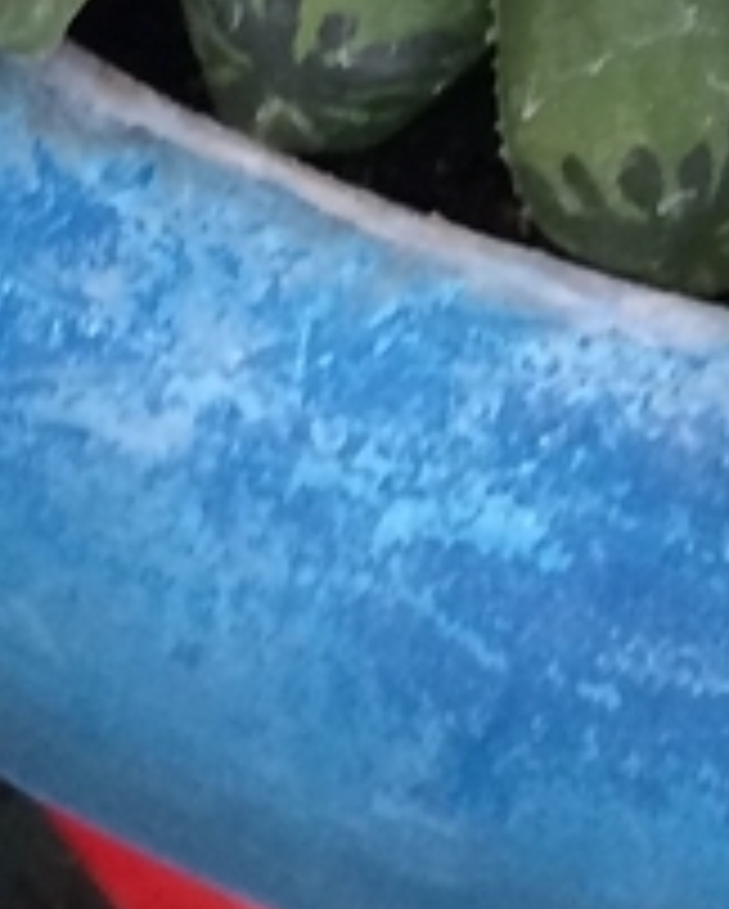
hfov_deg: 8.8
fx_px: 4524
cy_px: -1238
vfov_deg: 10.1
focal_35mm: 168
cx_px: 1372
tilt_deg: -47.8
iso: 32
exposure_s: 1/30
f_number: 2.2
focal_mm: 4.15
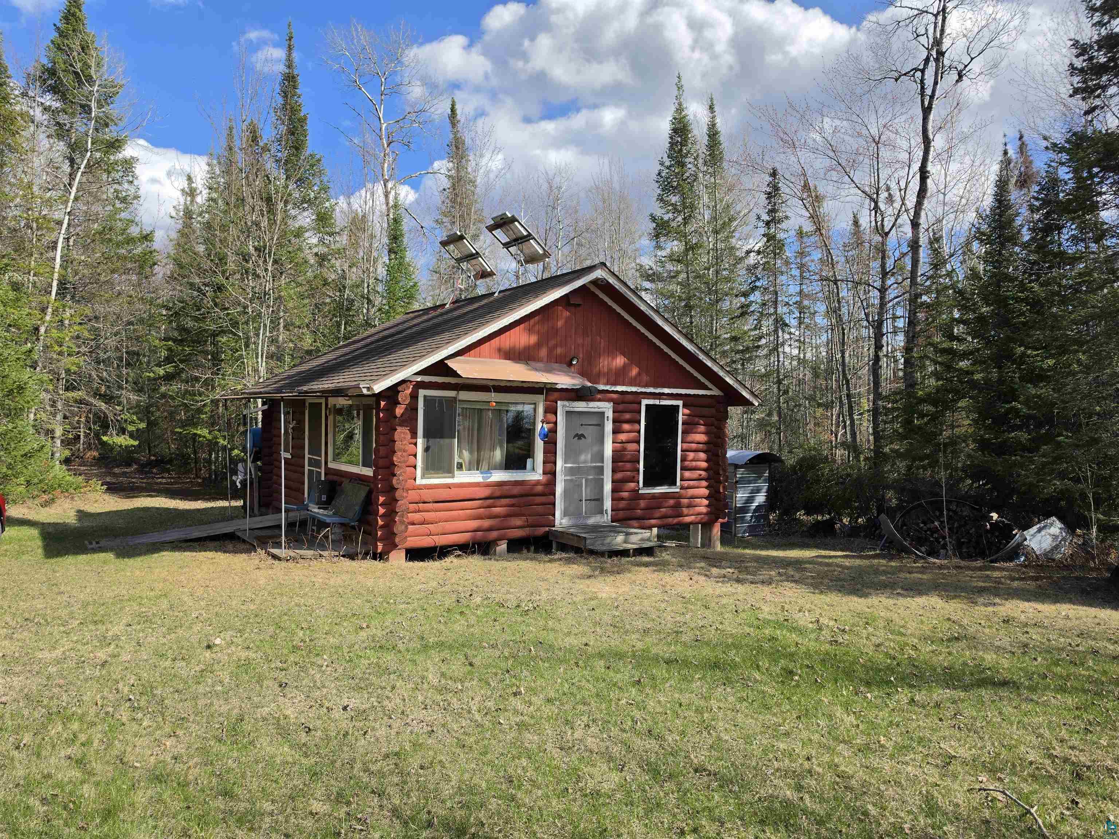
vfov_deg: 58.9
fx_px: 744
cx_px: 560
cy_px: 420
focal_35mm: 23
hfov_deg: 73.9
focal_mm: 6.5
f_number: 1.4
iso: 64
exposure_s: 1/5775
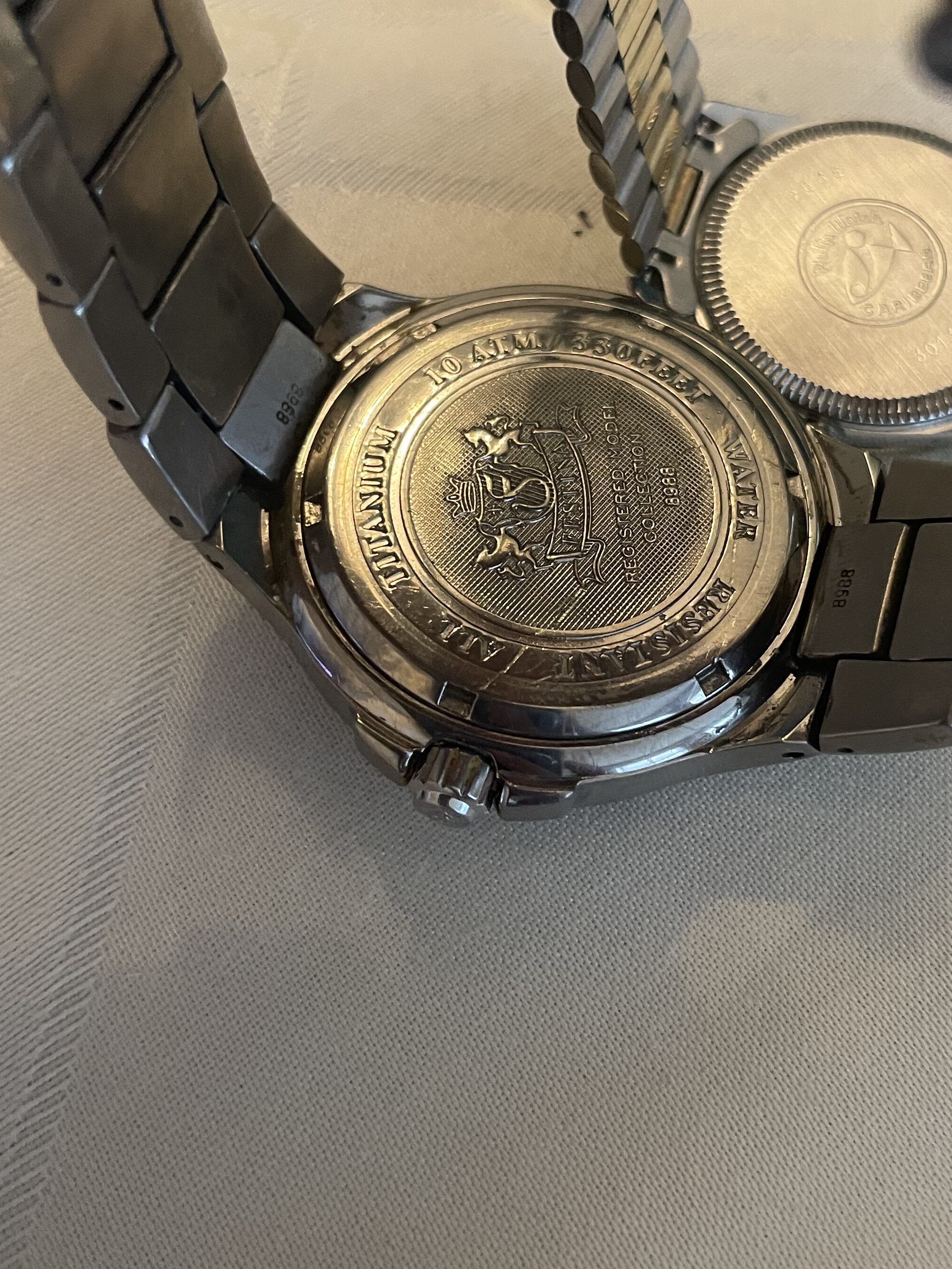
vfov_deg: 47.7
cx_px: 694
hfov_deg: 36.1
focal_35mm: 39
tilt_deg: -63.0
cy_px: 546
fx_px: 1430
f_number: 1.6
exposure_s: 1/50
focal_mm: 4.2
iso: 320
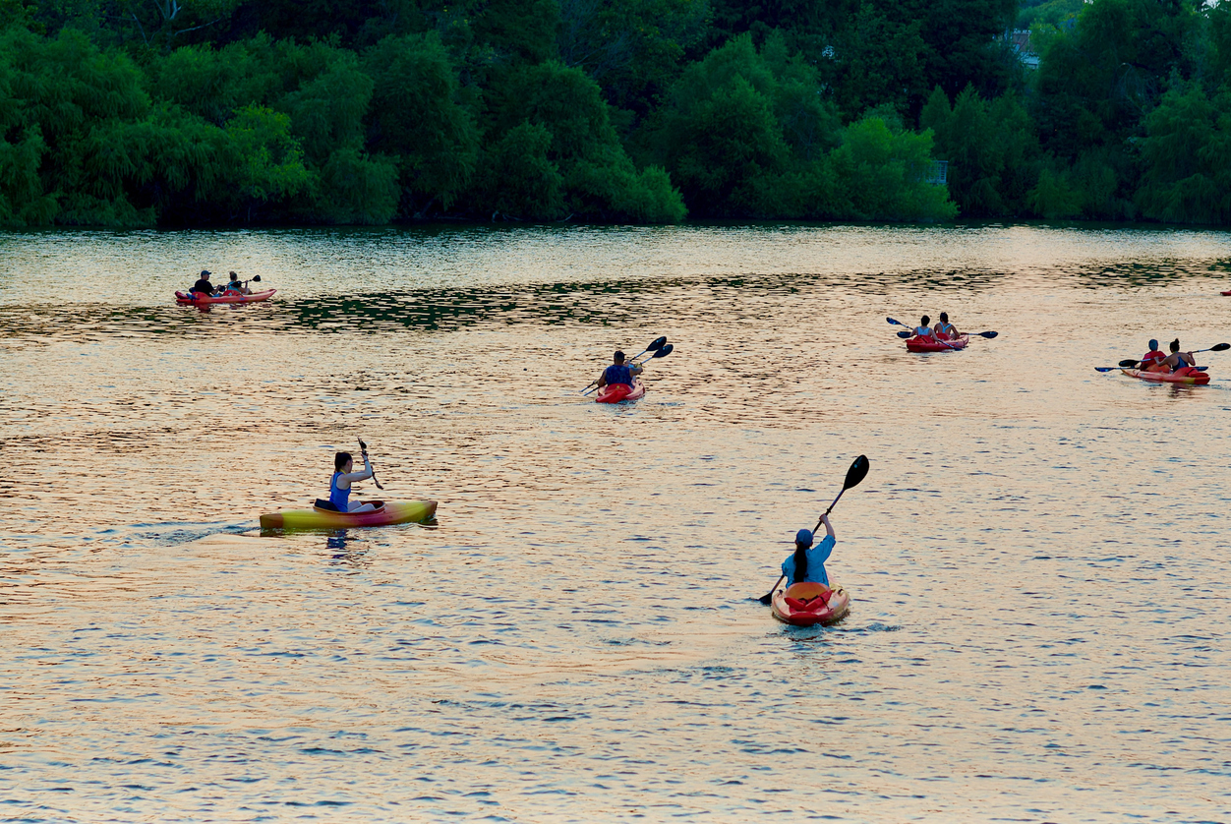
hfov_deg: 16.1
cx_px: 616
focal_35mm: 128
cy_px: 412
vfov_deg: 10.8
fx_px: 4365
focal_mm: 85
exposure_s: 1/125
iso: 100
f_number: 4.5
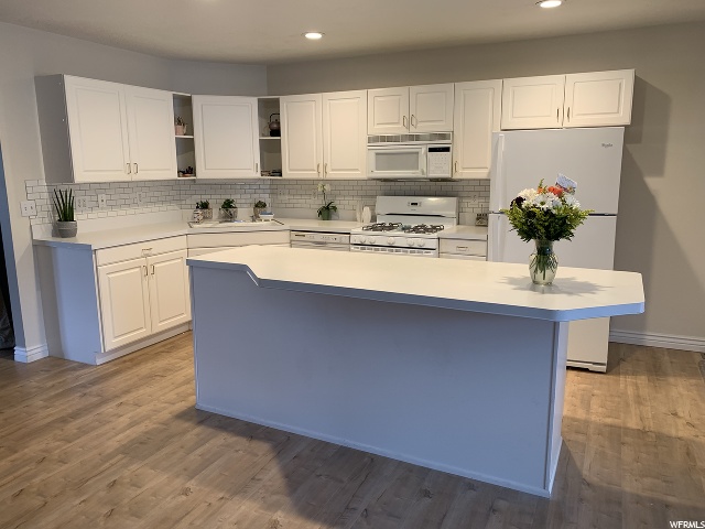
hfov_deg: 67.3
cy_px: 264
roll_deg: +1.2
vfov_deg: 53.1
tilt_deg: -10.6
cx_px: 352
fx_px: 530
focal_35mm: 26
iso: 125
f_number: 1.8
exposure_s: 1/60
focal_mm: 4.25
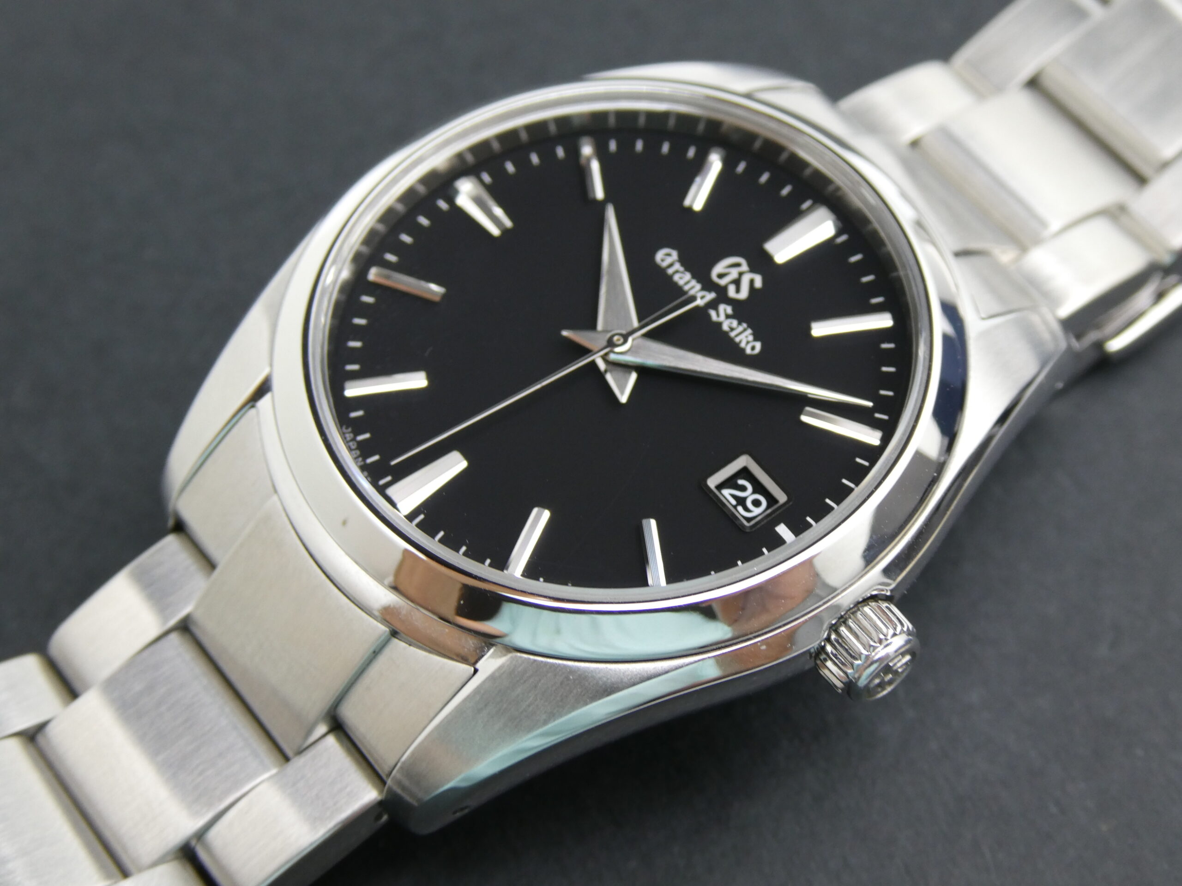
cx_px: 591
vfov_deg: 21.0
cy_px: 443
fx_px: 2390
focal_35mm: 70
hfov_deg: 27.8
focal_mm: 12.5
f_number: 4.5
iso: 200
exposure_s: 1/80
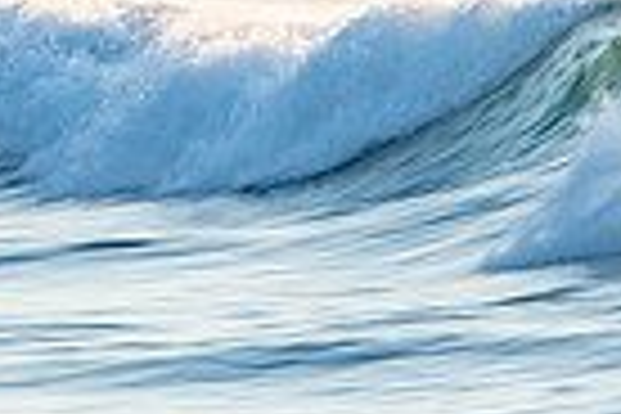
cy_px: -178
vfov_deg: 1.1
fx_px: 21733
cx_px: 320
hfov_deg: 1.6
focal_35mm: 1260
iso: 100
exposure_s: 1/40
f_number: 14
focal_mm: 200
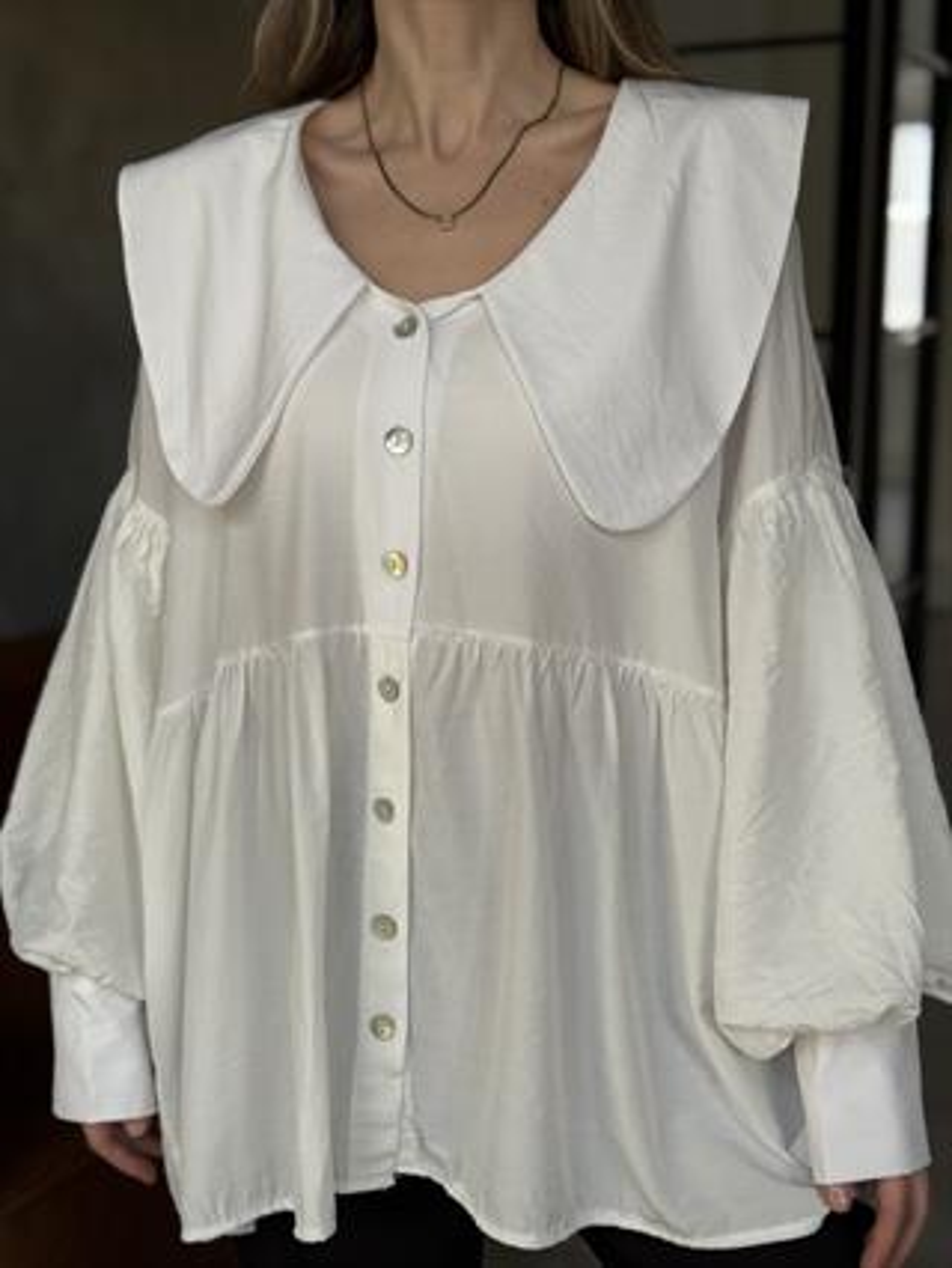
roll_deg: +0.1
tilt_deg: -10.9
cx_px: 476
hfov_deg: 30.3
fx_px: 1758
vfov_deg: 39.6
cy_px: 634
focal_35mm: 48
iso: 64
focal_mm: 6.76
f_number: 1.78
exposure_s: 1/122
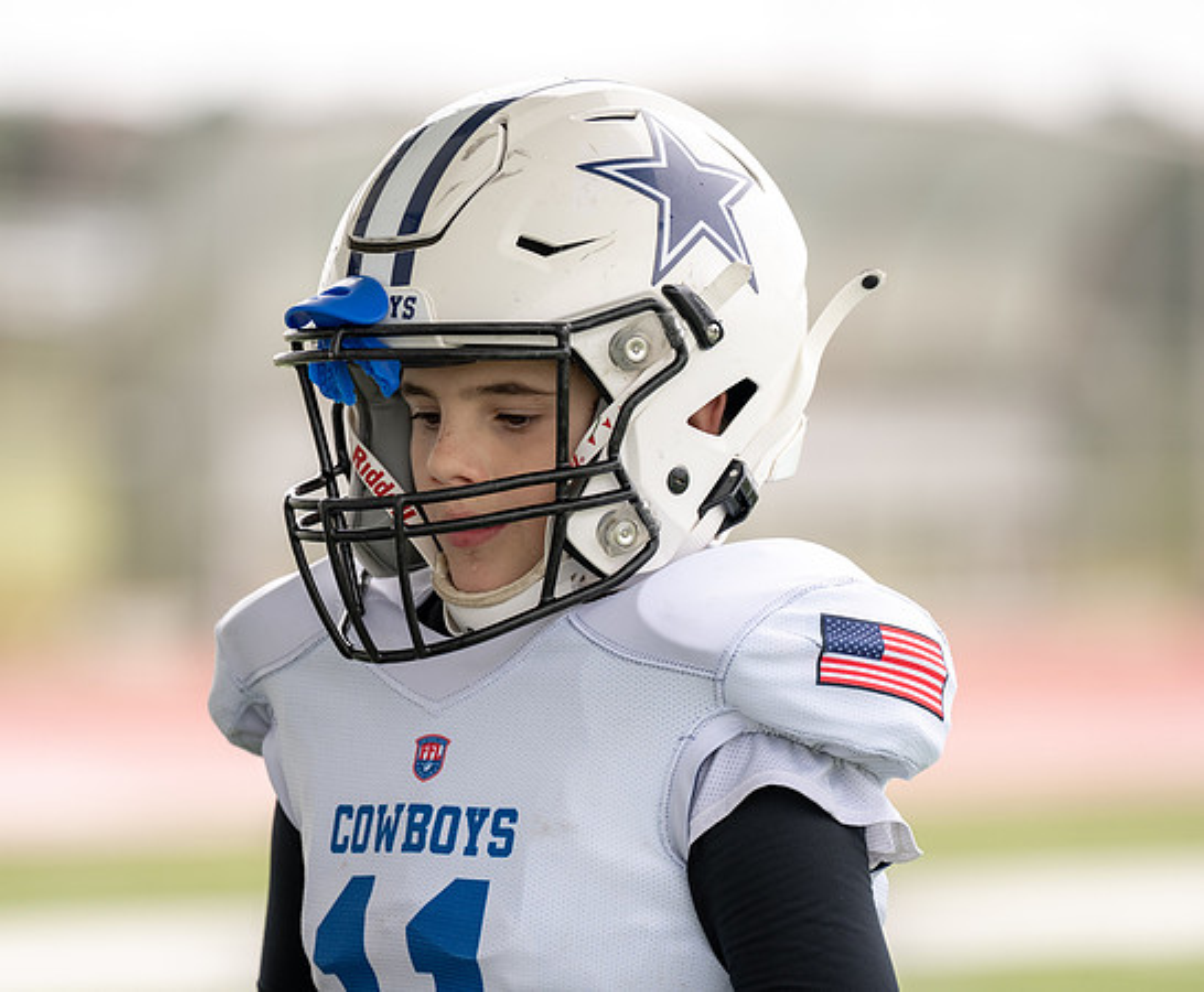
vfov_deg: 4.8
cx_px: 522
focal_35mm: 325
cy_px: 601
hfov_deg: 5.9
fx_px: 11718
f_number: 2.8
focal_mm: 200
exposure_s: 1/320
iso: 100
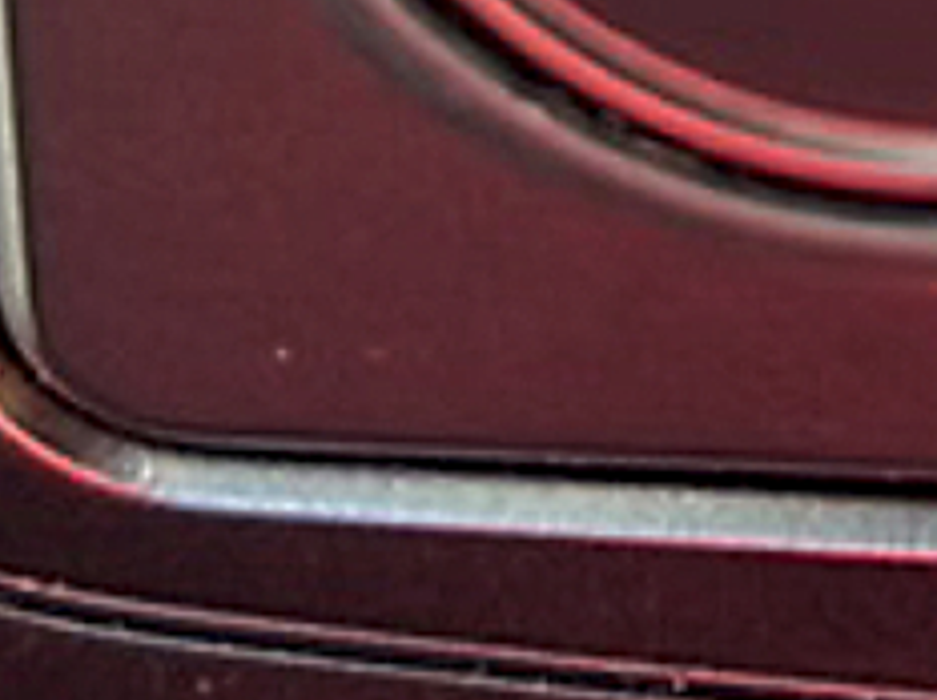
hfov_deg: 10.8
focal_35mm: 172
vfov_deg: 8.0
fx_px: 4649
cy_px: -994
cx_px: 1677
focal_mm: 6.86
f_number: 1.78
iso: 320
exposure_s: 1/40
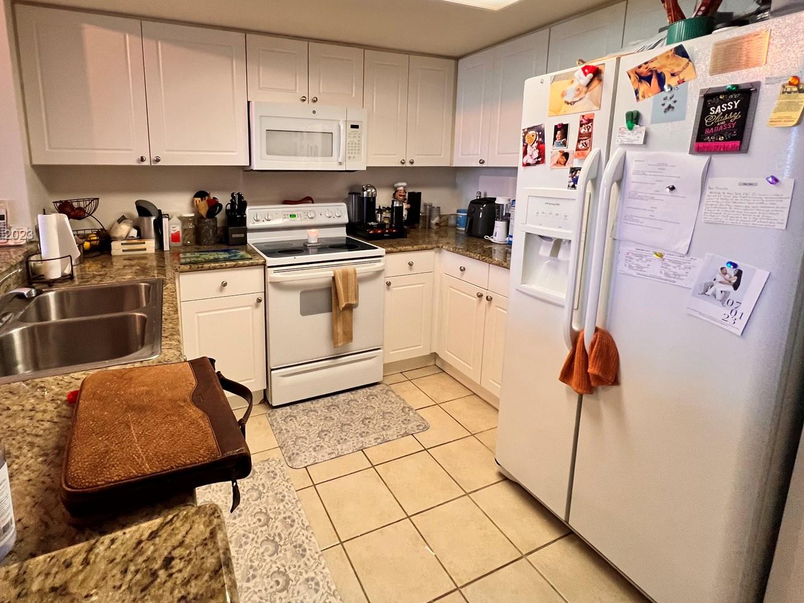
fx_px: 372
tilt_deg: -9.7
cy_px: 236
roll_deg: -0.2
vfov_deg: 77.0
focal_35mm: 16
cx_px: 330
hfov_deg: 93.5
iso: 320
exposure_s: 1/60
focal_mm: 1.57
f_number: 1.8
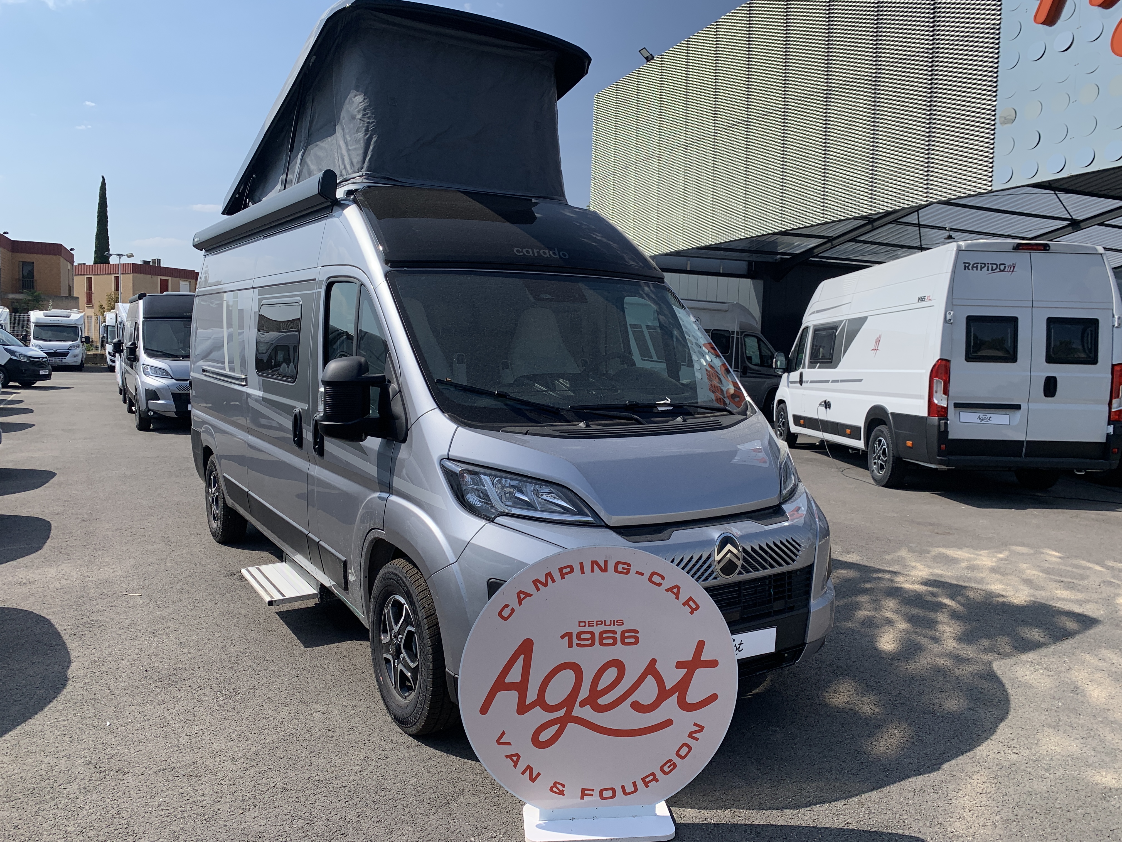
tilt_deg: -5.0
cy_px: 421
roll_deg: -1.6
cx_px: 561
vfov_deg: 53.1
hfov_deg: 67.3
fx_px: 843
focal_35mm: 26
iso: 25
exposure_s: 1/2915
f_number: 1.8
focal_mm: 4.25
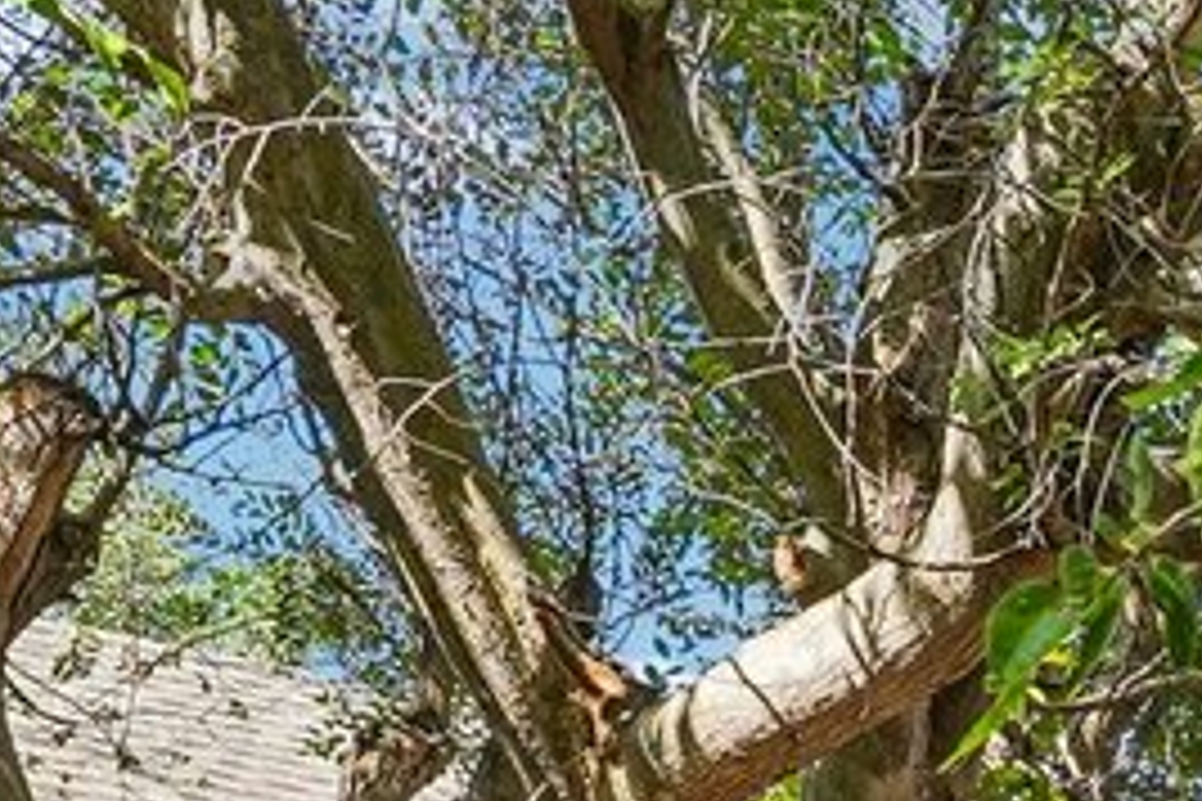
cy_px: 1670
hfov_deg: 17.6
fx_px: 3238
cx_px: 2075
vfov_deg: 12.3
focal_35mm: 97
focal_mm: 16
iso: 100
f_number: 8
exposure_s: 1/50
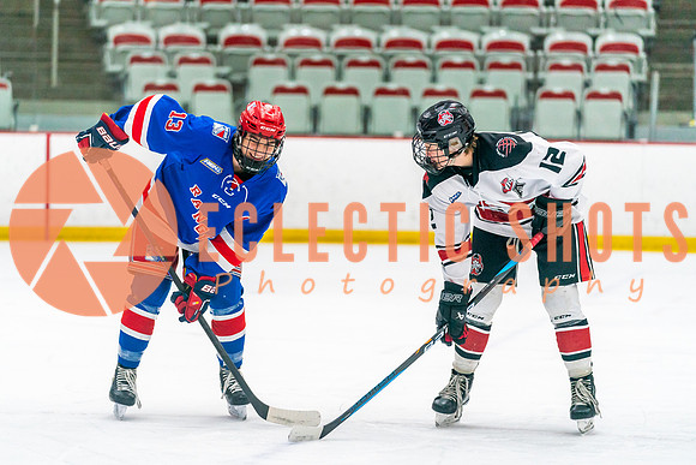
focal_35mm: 154
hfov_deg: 13.4
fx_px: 2972
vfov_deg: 8.9
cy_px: 232
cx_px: 308
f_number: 2.8
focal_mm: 138
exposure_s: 1/1000
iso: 3200
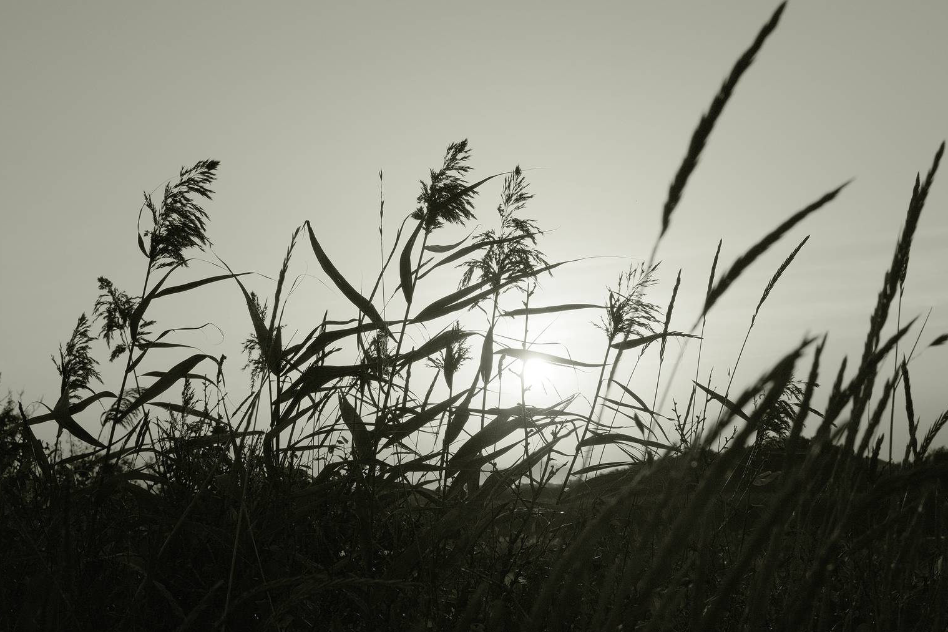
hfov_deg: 33.9
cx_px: 481
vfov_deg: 23.0
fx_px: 1554
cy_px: 303
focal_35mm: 59
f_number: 11
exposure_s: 1/1700
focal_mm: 37.6
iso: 640
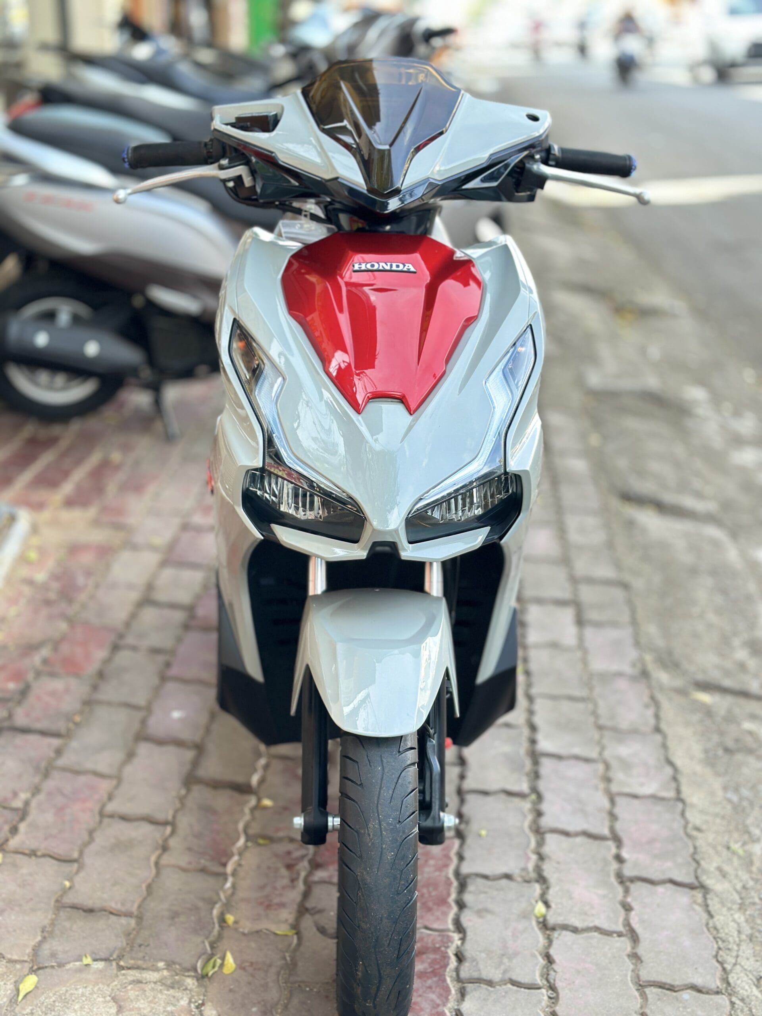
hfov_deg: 30.3
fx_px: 1409
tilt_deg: -18.1
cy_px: 508
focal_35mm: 48
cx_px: 381
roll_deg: -0.3
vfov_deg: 39.7
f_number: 1.78
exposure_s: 1/172
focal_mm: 6.86
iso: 80
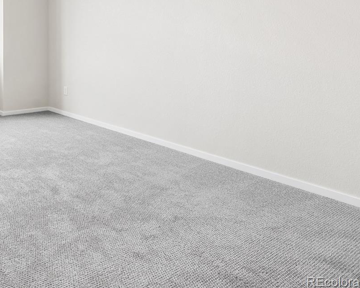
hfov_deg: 50.3
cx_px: 20
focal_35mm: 30
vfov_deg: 45.6
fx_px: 320
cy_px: 51
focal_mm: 16
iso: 200
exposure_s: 1/250
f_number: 8
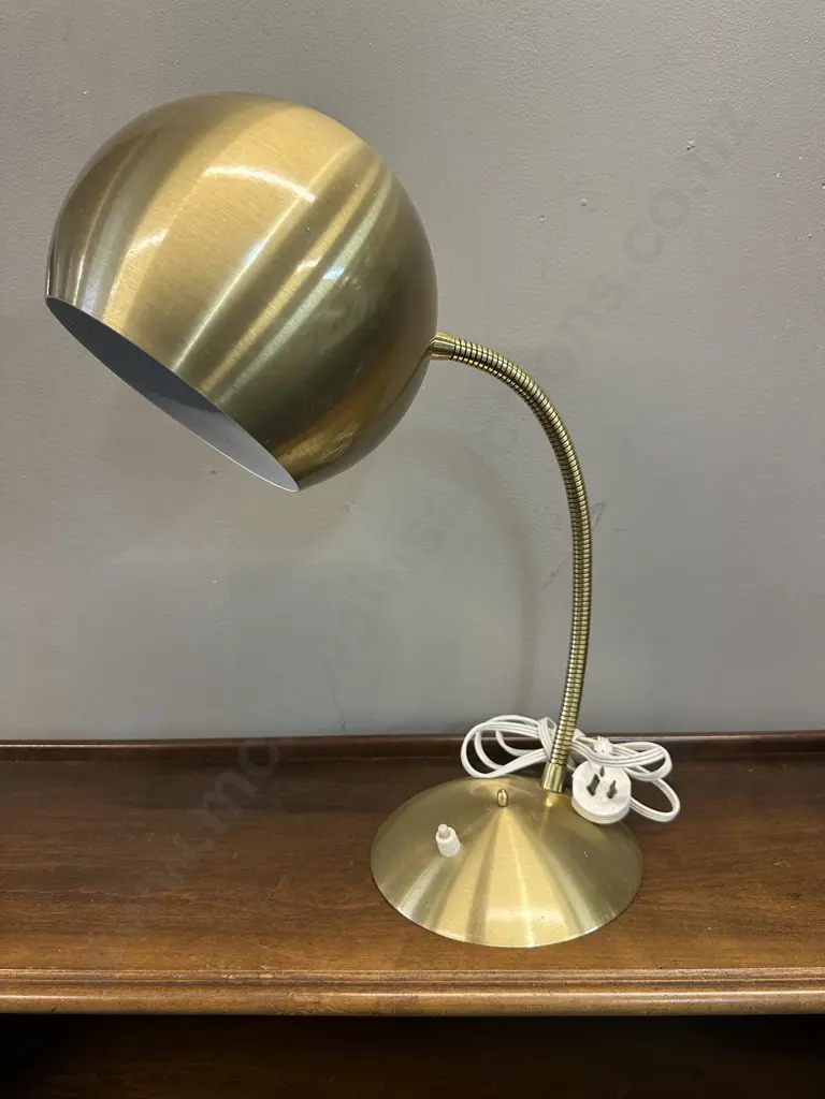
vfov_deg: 71.6
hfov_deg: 56.8
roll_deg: +1.3
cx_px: 412
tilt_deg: -14.4
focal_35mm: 24
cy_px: 550
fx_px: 763
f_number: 1.78
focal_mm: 6.86
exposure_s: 1/50
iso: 200
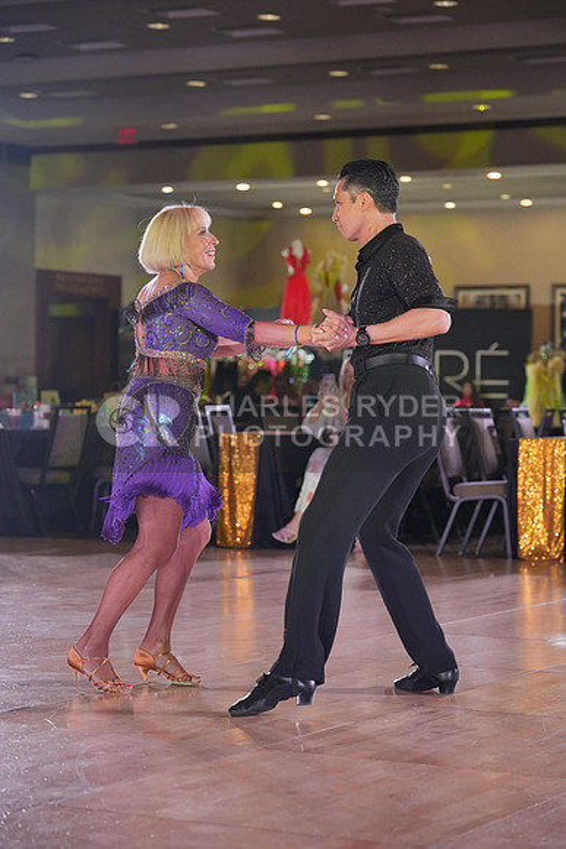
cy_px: 424
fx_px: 2145
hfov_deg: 15.0
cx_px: 283
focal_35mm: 91
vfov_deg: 22.4
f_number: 4
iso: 1600
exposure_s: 1/400
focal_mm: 91
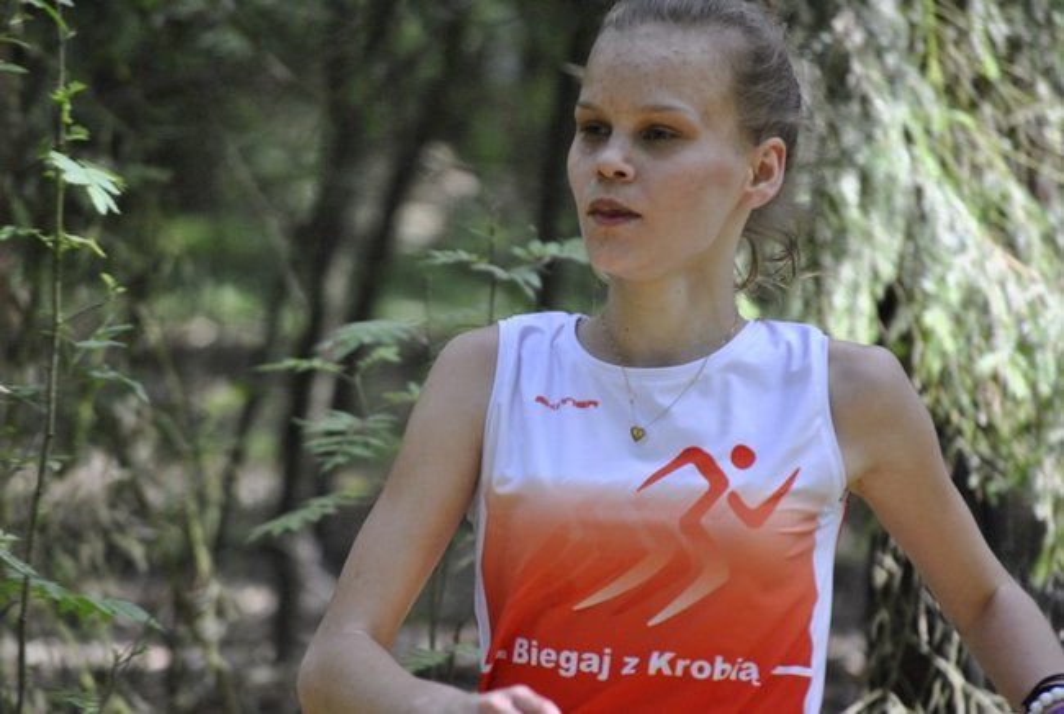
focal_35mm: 300
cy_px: 357
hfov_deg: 6.9
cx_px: 532
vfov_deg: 4.6
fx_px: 8883
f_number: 5.6
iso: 800
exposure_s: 1/250
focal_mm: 200
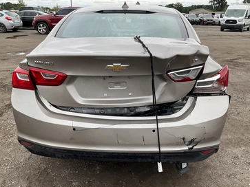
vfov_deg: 44.1
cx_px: 123
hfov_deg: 56.8
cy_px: 100
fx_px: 231
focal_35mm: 32
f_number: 1.8
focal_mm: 3
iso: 25
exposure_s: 1/829
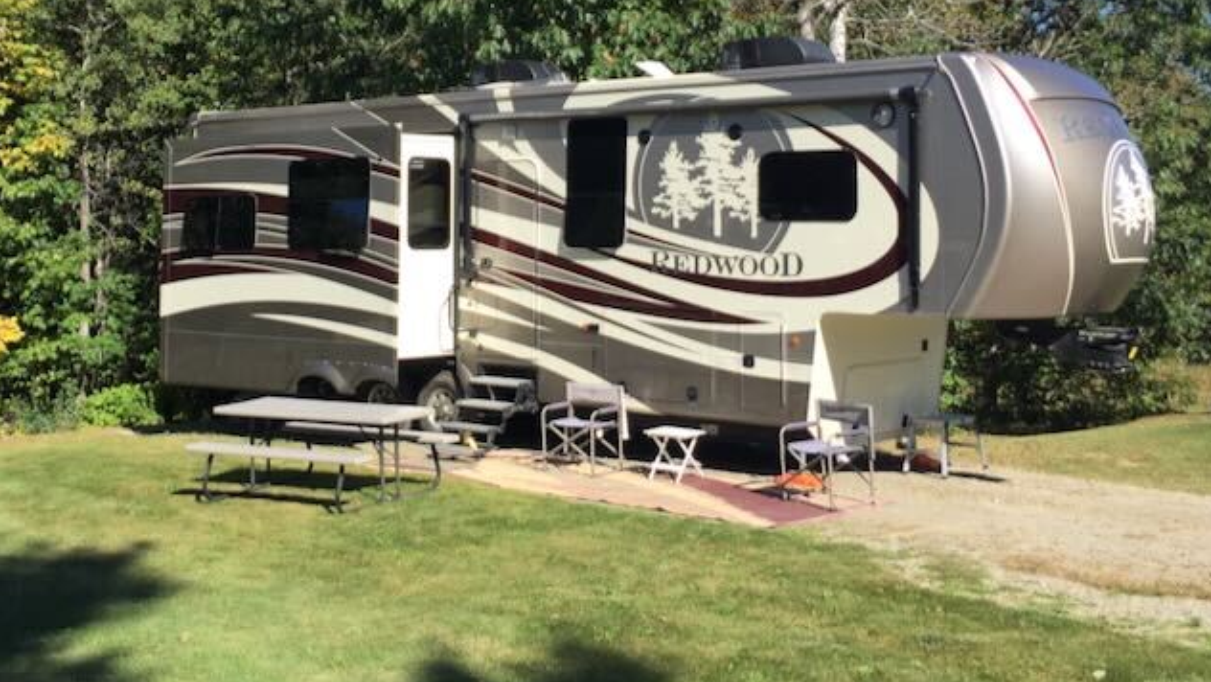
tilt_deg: +3.3
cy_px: 260
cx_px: 607
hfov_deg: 61.0
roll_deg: -0.1
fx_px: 1028
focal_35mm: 32
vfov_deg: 36.5
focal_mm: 4.15
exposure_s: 1/1412
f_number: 2.2
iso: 32
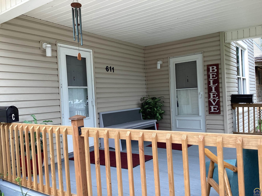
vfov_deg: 45.4
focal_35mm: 31
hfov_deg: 58.4
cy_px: 98
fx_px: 235
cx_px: 131
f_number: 2.4
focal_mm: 3.3
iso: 40
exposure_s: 1/120
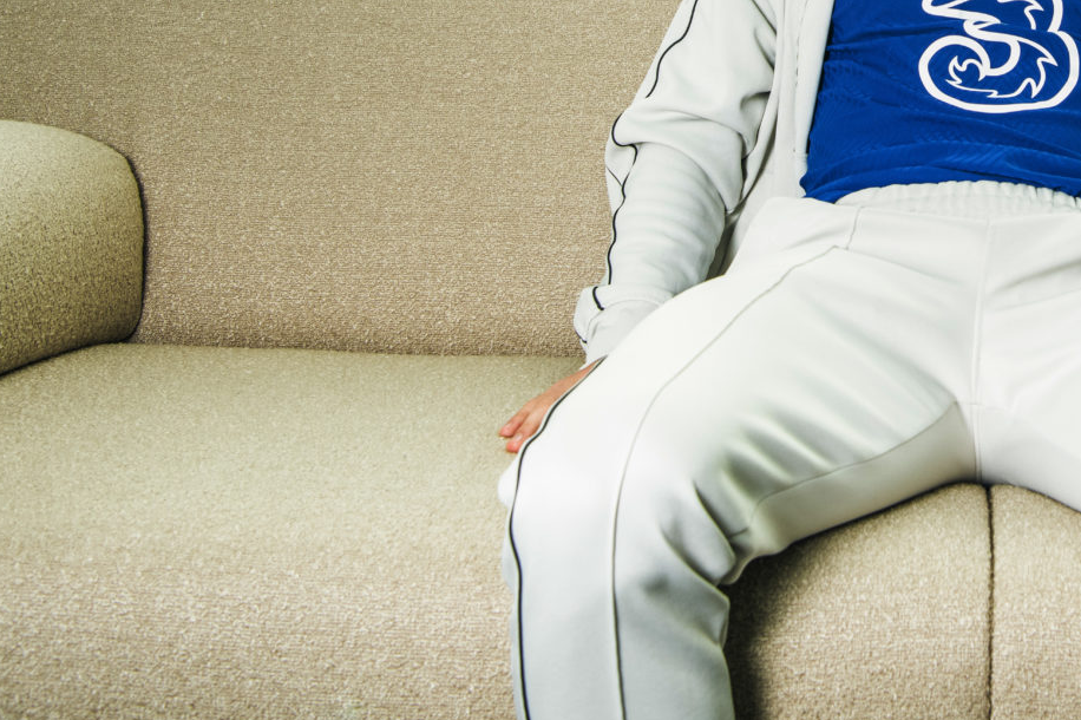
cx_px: 1014
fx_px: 1951
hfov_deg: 29.4
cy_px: -20
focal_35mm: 65
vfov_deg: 20.2
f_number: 6.3
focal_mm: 31
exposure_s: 1/200
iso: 400
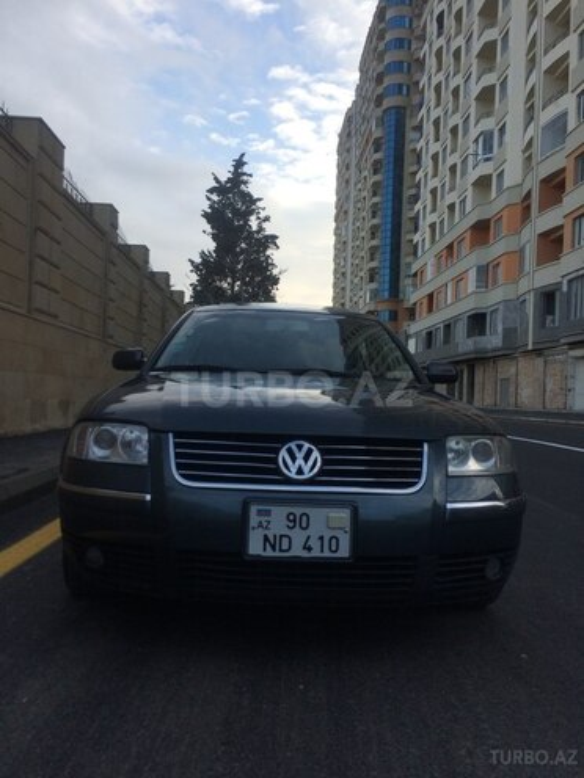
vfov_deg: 61.7
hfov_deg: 48.2
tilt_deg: -1.5
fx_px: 652
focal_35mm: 29
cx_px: 292
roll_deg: +0.1
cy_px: 389
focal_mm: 4.15
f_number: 2.2
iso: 32
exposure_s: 1/1001
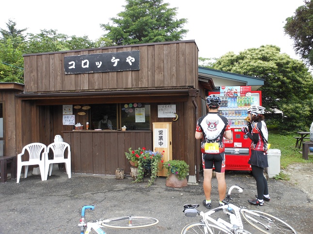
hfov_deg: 63.5
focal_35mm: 28
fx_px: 253
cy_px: 117
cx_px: 156
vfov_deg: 49.7
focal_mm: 5
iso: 80
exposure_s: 1/125
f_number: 3.7
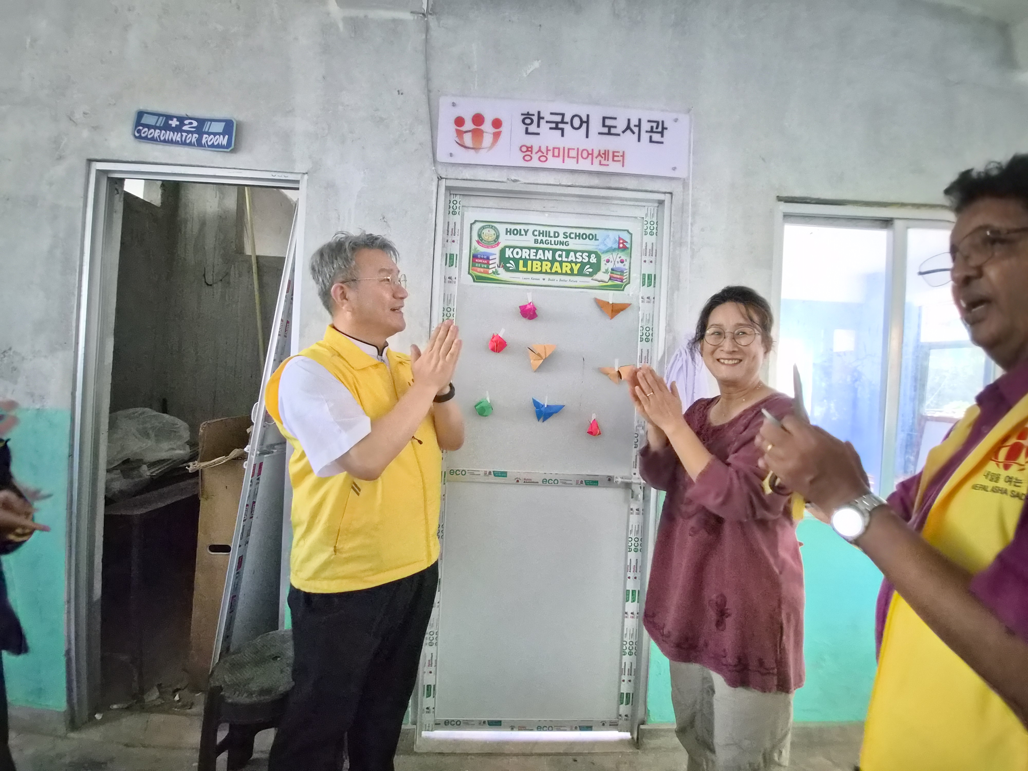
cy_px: 386
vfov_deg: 89.9
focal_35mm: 13
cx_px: 514
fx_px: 386
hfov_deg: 106.2
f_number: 2.2
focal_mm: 1.7
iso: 1250
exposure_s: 1/60
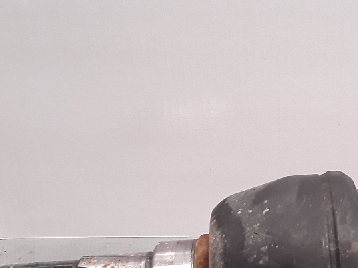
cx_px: 308
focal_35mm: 64
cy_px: 250
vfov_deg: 22.3
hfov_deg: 29.3
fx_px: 662
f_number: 1.9
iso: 100
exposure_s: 1/100
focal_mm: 2.91
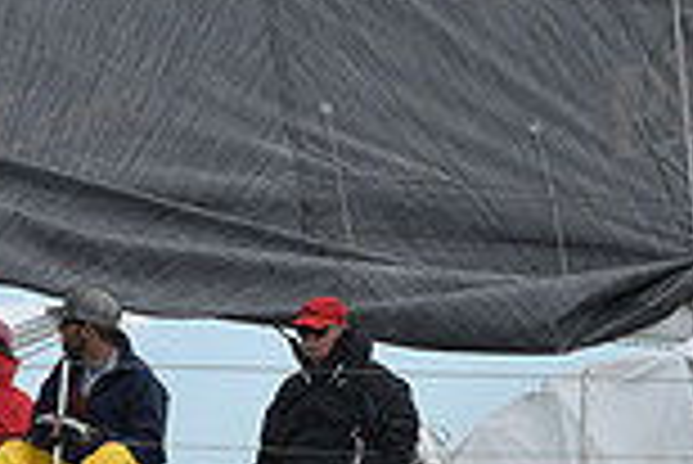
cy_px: 340
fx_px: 6166
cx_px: 374
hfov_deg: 6.4
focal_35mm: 320
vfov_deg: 4.3
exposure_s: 1/1250
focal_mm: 85
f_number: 8
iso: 320
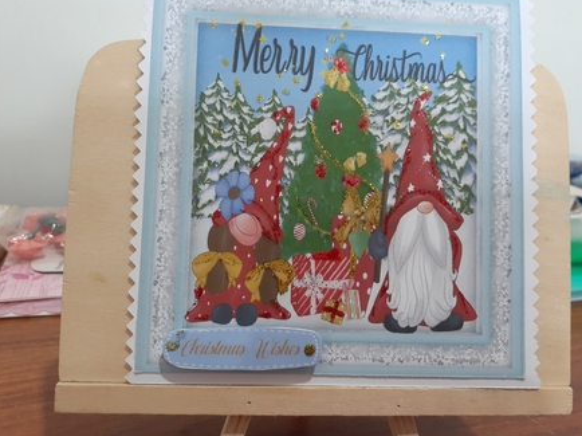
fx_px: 471
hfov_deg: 63.5
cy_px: 213
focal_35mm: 28
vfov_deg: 49.7
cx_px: 295
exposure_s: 1/50
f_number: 1.9
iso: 200
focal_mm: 3.6
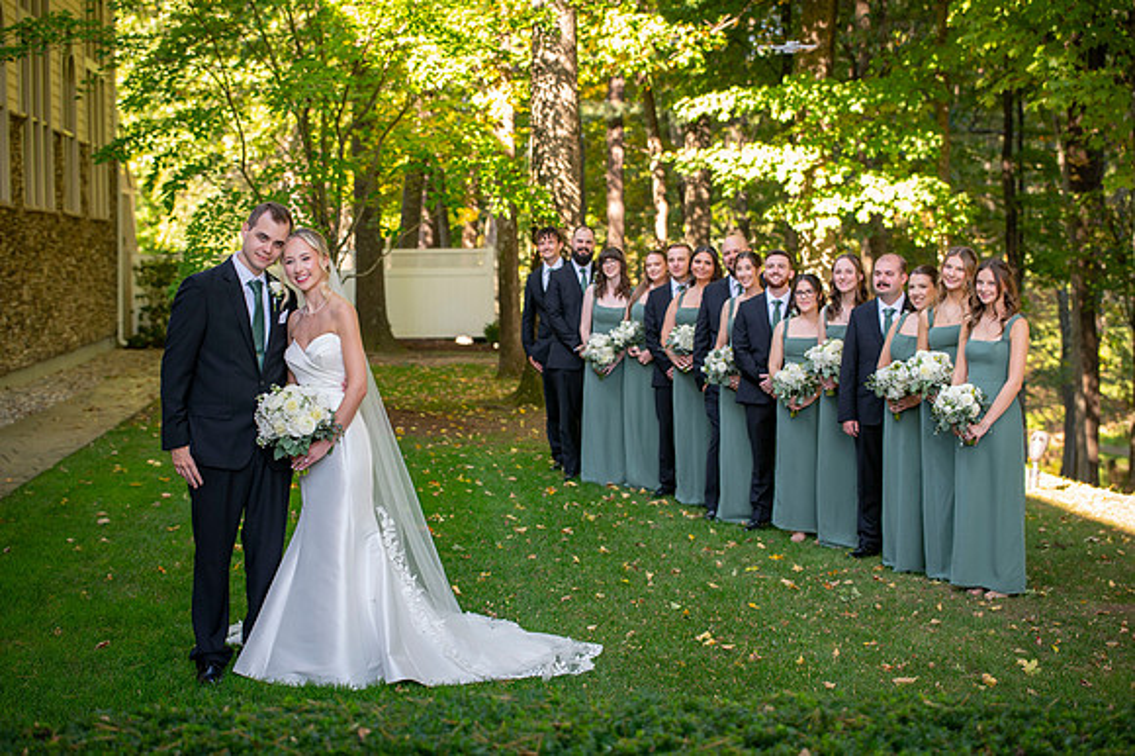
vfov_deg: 19.0
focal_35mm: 72
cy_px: 378
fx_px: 2259
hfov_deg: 28.2
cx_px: 568
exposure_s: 1/200
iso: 400
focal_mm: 70
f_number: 4
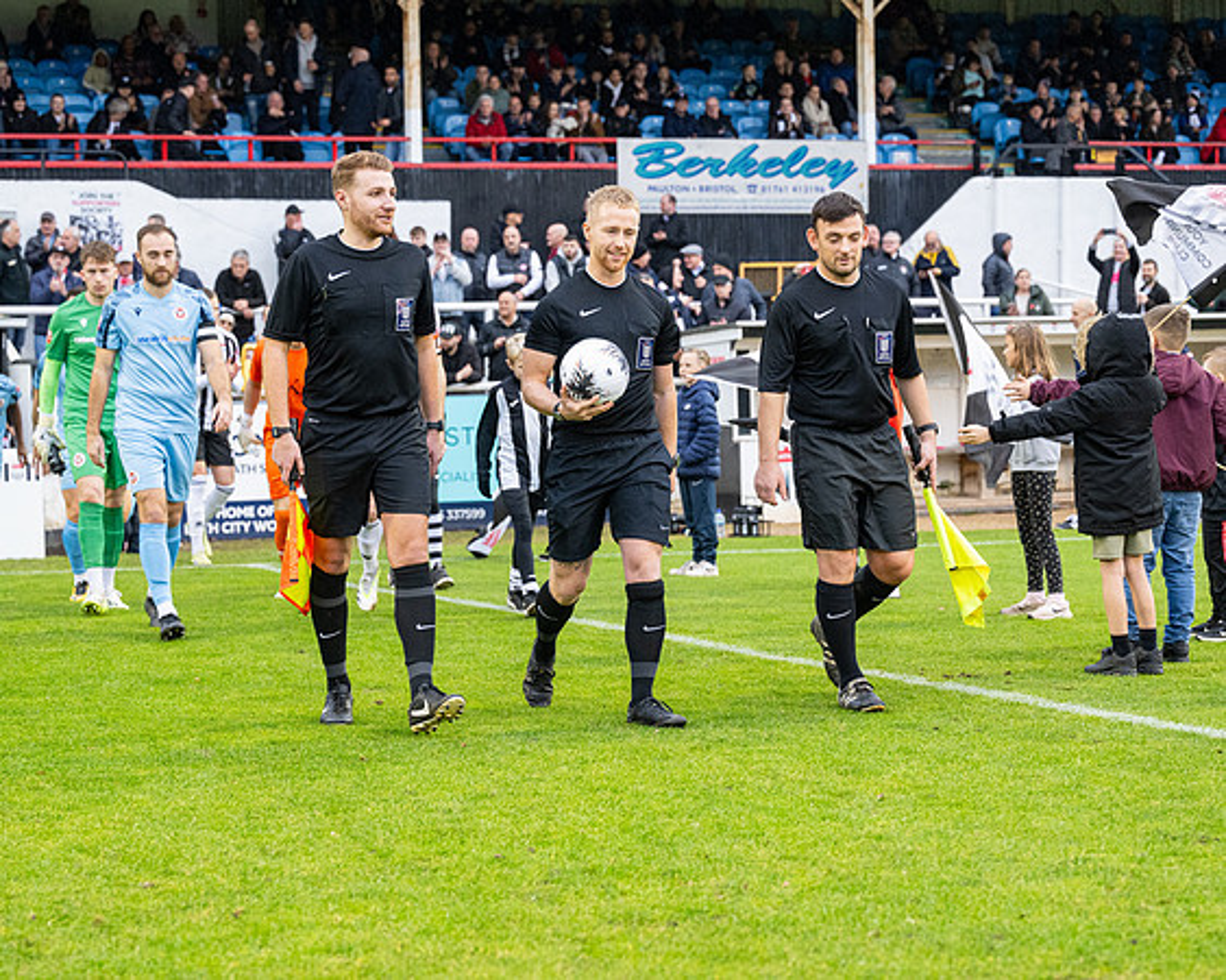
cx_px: 586
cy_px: 490
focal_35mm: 79
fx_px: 2859
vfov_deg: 19.4
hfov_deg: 24.2
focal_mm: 70
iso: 2000
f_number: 4
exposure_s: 1/320
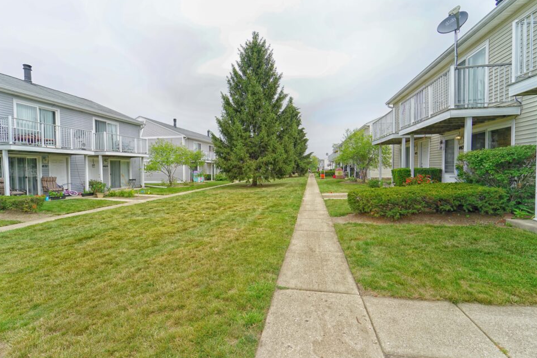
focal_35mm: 15
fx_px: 224
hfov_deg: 100.4
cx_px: 263
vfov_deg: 77.3
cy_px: 177
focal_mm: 14
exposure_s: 1/640
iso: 250
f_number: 5.6
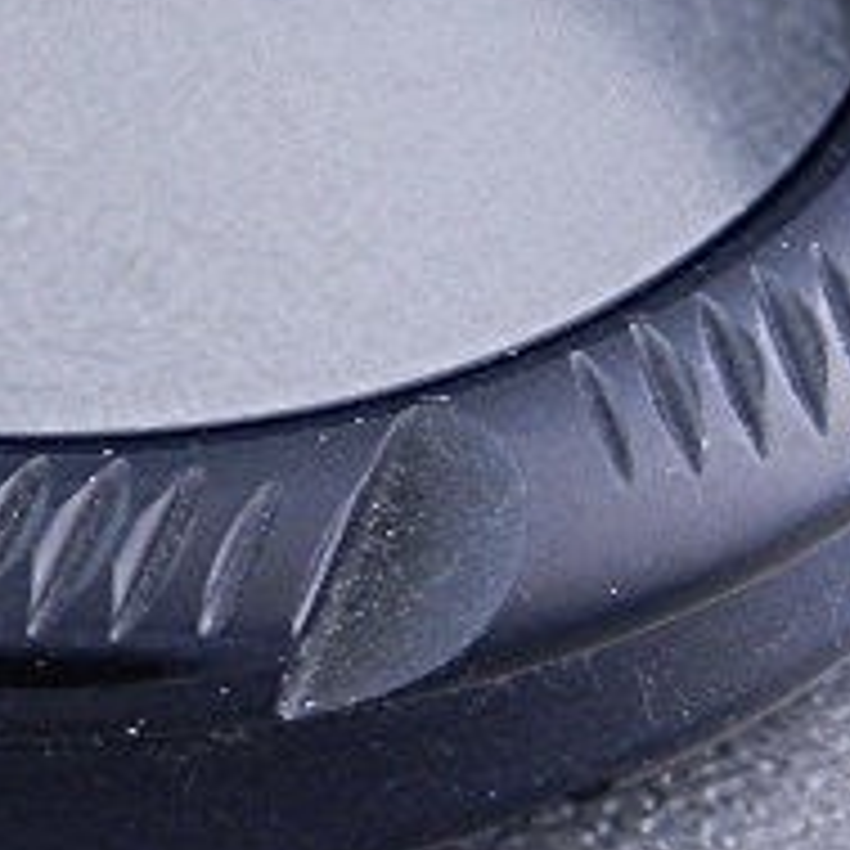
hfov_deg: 12.8
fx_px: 3750
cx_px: 27
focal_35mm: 135
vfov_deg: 12.9
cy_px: 216
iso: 400
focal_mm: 8.1
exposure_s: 1/18
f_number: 3.8
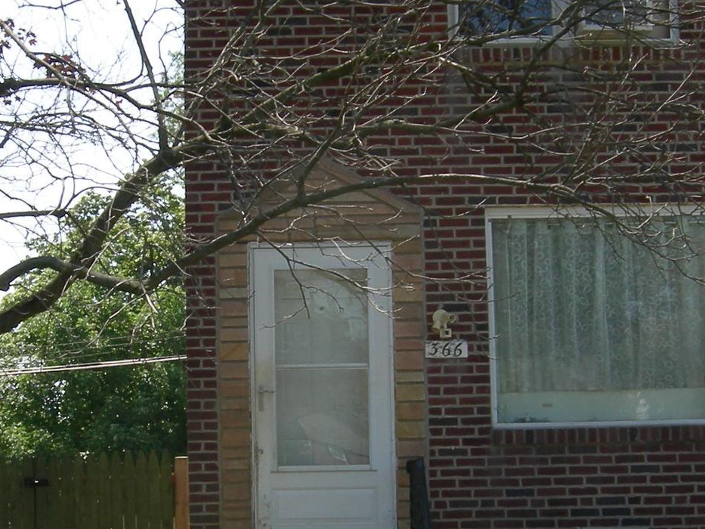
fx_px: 1609
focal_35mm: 79
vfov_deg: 18.7
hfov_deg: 24.7
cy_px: 295
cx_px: 305
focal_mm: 7.5
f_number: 5.4
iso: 64
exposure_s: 1/188
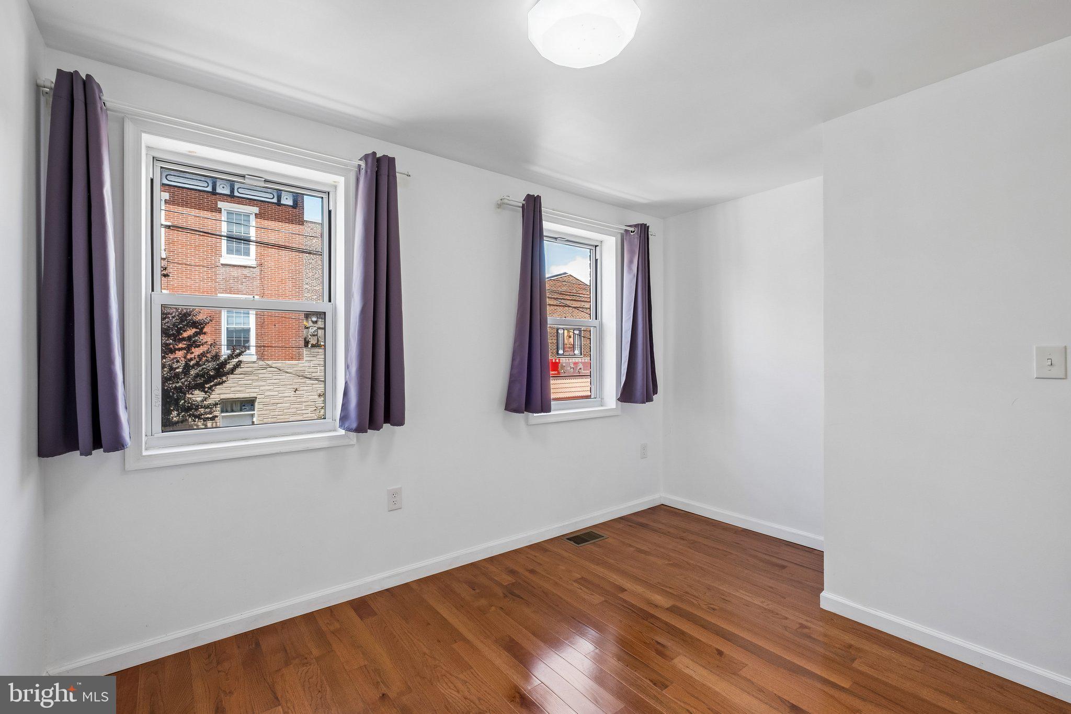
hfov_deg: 100.4
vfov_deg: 77.3
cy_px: 357
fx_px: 446
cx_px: 536
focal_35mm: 15
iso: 250
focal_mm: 10
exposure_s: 1/25
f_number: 8
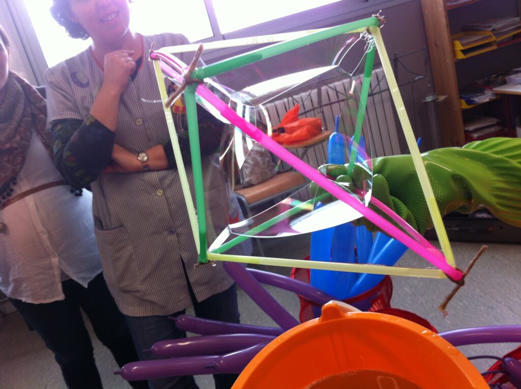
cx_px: 260
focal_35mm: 35
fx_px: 526
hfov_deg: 52.7
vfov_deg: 40.6
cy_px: 194
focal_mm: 3.85
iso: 80
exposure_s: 1/25
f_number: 2.8
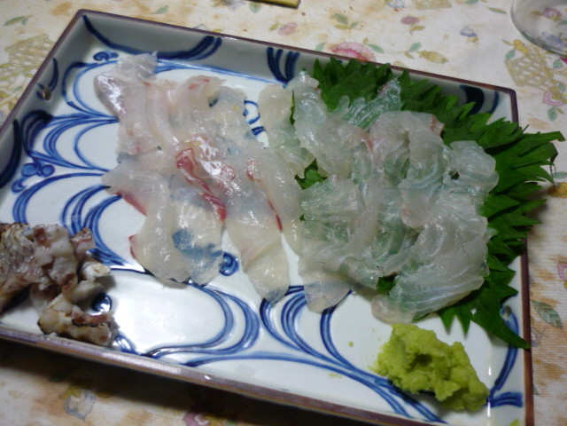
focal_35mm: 33
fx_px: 541
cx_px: 284
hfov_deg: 55.4
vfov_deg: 42.9
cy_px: 213
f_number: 2.8
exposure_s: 1/30
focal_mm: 5.5
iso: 250
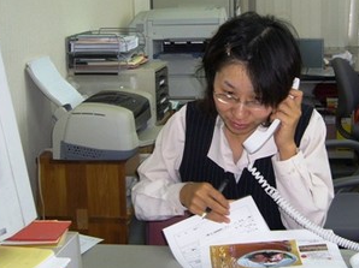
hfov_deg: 40.2
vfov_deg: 30.7
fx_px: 487
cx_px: 223
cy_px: 99
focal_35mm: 47
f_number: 2.8
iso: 100
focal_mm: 5.8
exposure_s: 1/60
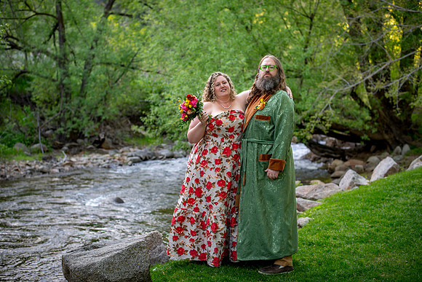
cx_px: 203
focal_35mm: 53
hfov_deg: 37.6
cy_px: 136
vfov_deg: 25.6
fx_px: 619
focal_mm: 50
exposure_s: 1/200
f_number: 2.8
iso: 160
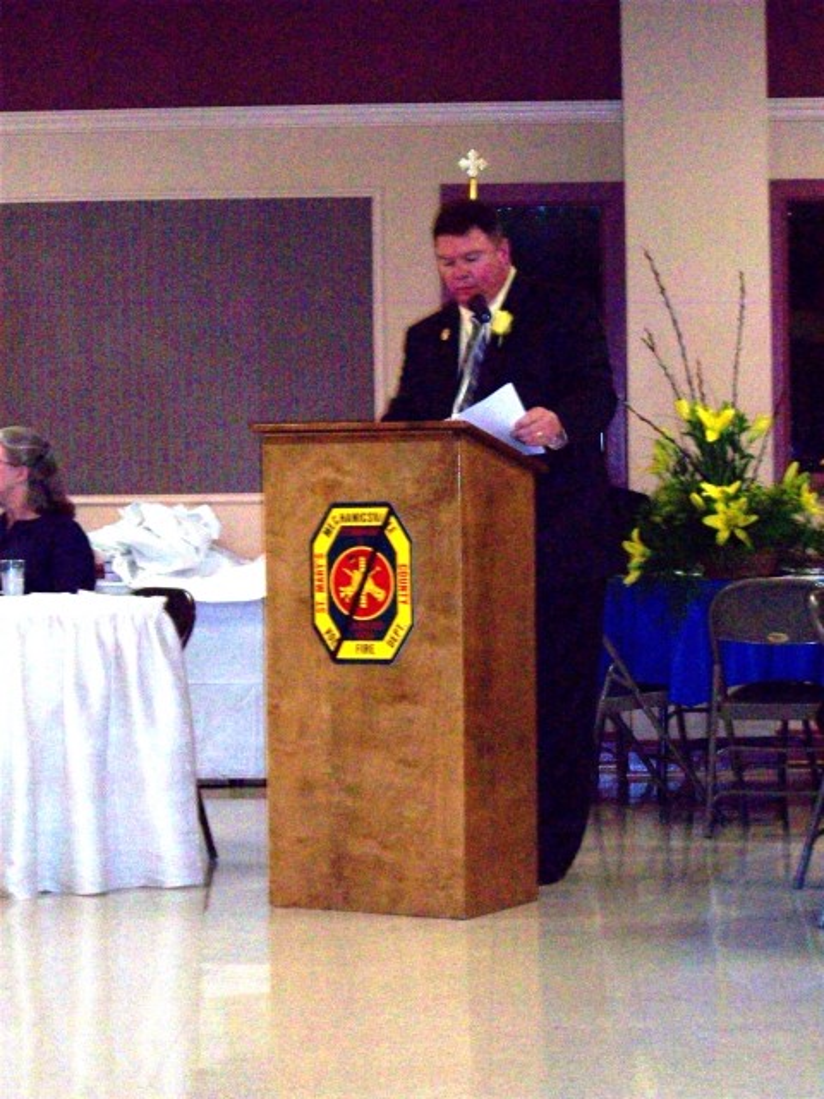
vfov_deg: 17.7
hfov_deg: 13.3
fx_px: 3523
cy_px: 550
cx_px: 412
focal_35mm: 111
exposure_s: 1/90.2
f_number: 5.2
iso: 200
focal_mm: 18.6
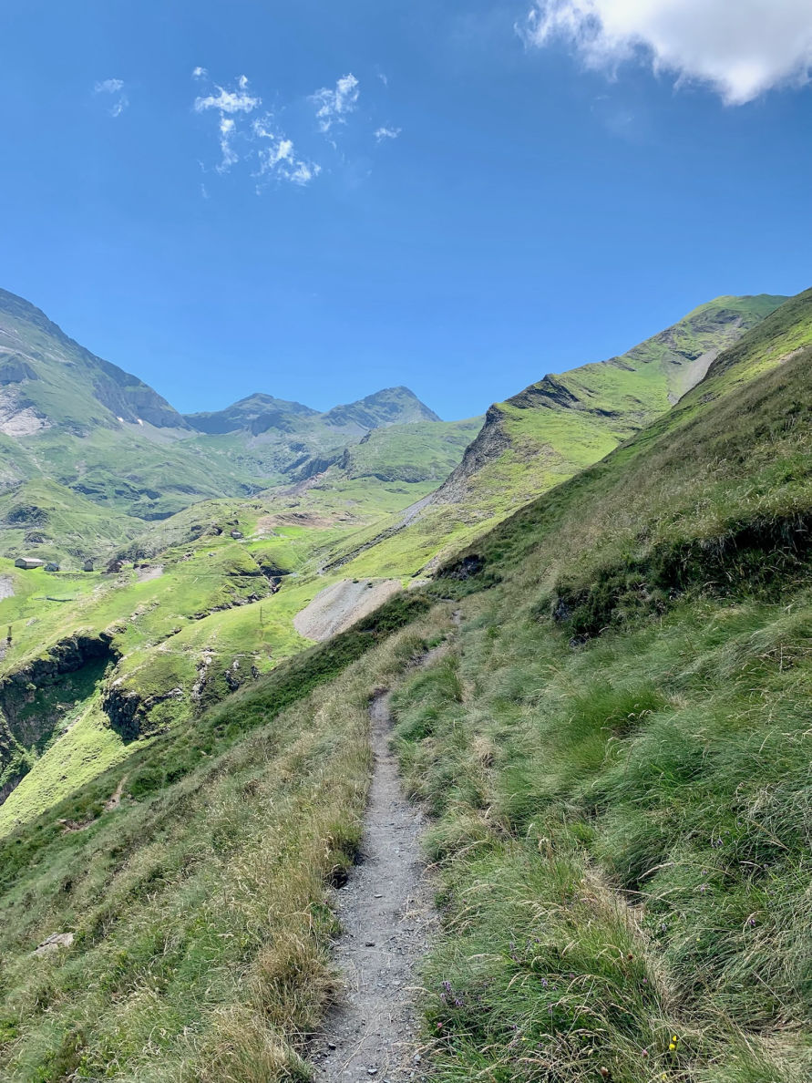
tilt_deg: +3.8
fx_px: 813
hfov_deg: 53.1
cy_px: 542
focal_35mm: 26
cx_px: 406
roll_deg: -1.3
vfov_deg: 67.3
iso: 25
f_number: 1.8
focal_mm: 4.25
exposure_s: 1/1368
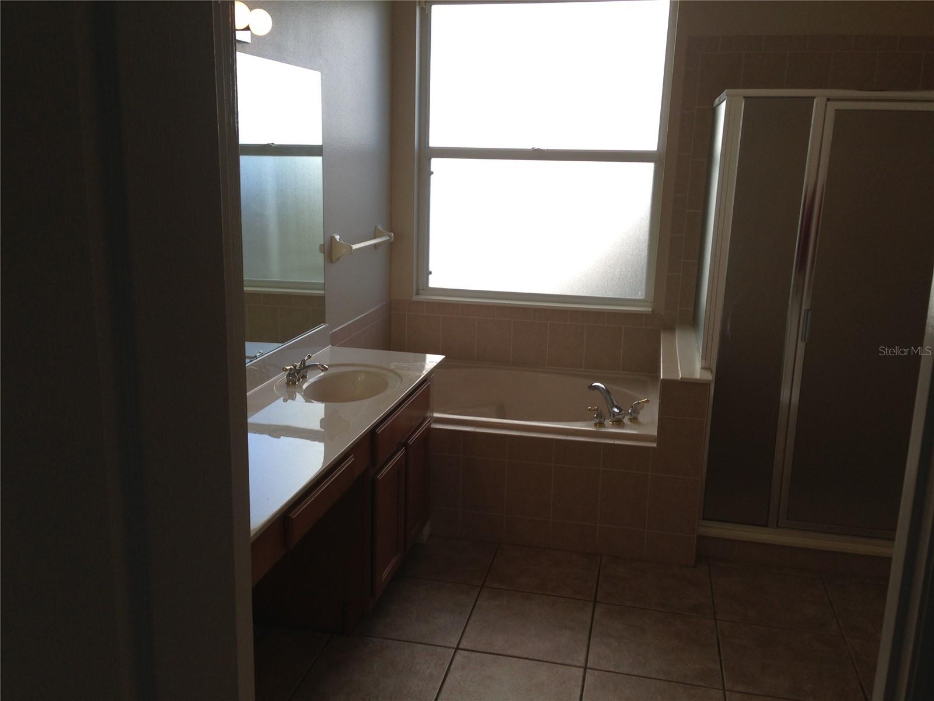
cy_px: 350
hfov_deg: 55.4
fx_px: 890
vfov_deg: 42.9
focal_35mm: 33
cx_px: 467
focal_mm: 4.13
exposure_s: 1/165
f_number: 2.4
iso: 50
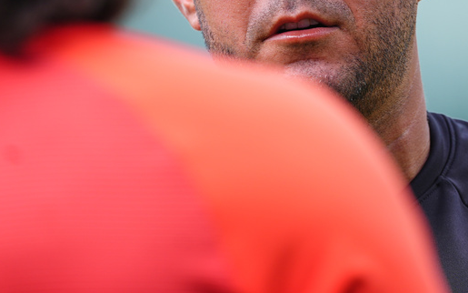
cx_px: 278
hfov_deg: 1.7
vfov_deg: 1.1
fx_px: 15511
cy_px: -7
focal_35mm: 1216
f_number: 4
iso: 200
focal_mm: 600
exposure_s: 1/320
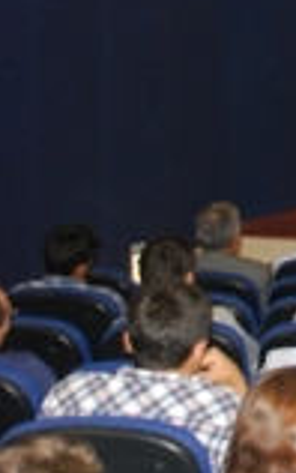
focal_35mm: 134
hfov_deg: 9.0
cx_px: 643
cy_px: 75
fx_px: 1732
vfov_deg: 15.4
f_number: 4.2
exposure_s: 1/60
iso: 900
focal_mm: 31
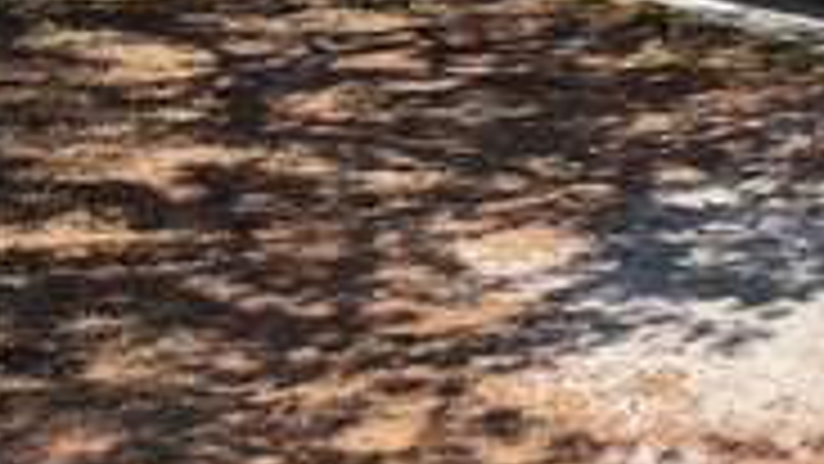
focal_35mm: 73
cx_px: 1130
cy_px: -347
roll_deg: -0.3
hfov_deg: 24.5
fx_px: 1595
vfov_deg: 14.7
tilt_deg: +0.8
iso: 80
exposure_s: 1/3021
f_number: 1.78
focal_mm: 6.76
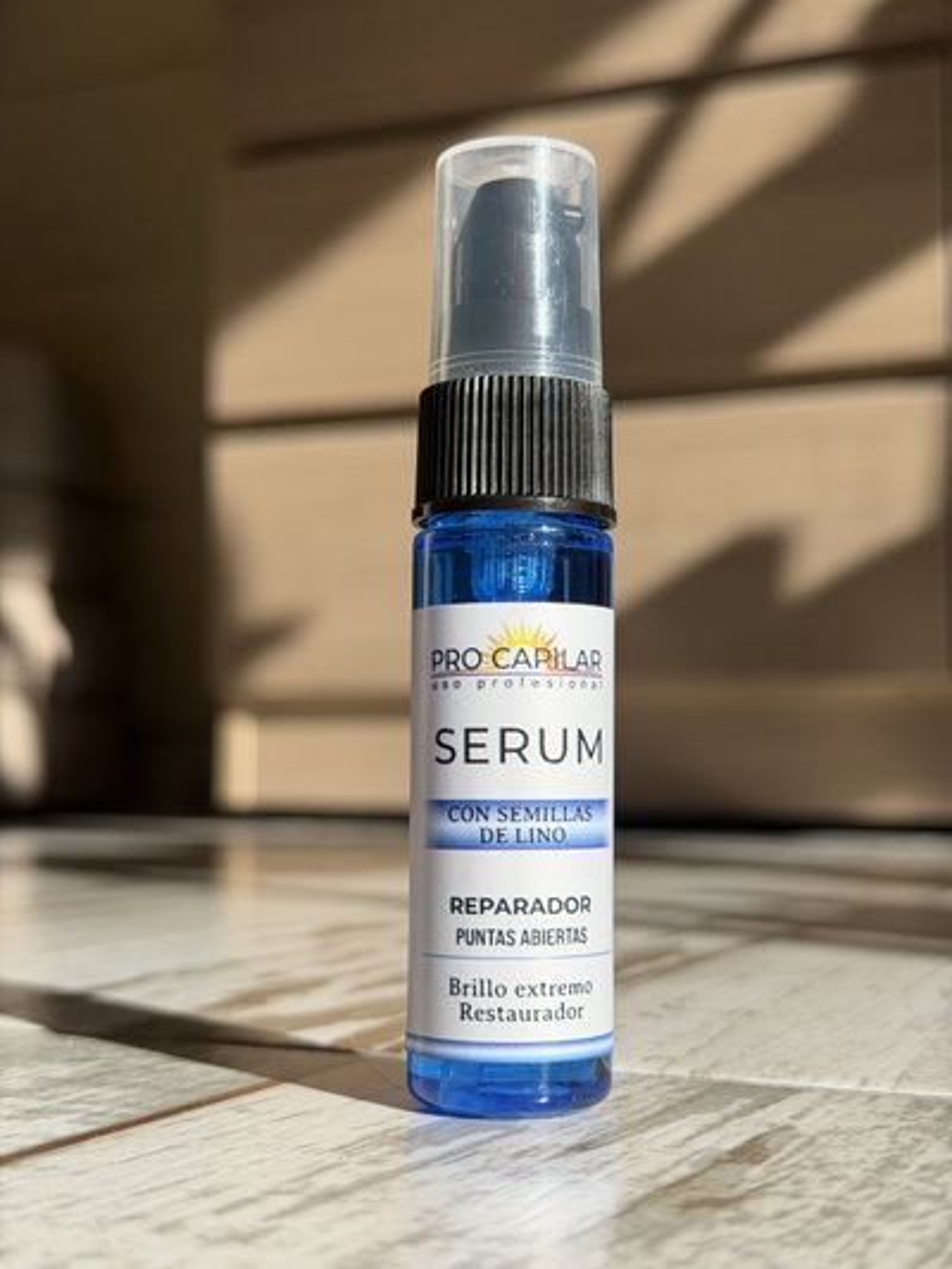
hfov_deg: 30.3
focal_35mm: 48
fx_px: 1759
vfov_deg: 39.6
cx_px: 476
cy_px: 634
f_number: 1.78
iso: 64
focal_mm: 6.76
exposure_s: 1/3378
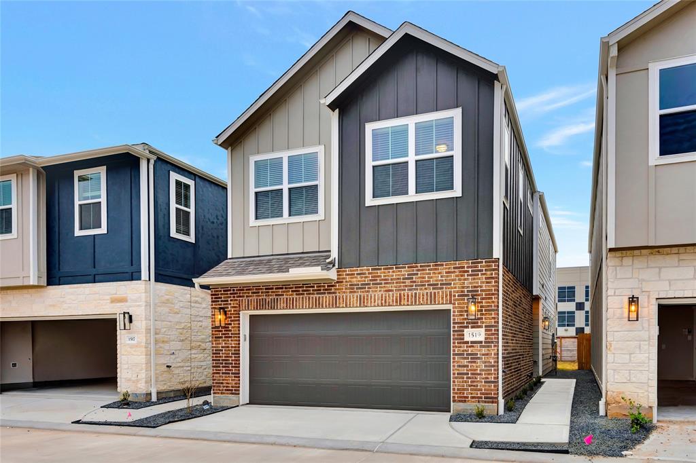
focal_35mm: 21
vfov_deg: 59.5
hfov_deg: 81.2
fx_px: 406
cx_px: 348
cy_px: 232
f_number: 8
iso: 200
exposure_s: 1/125
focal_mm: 14
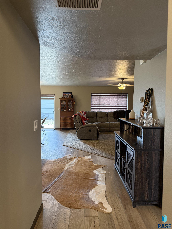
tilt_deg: -2.3
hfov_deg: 56.8
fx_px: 159
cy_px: 114
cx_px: 86
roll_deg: +0.7
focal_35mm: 24
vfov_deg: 71.6
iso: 250
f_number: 1.78
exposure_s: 1/60
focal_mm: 6.76
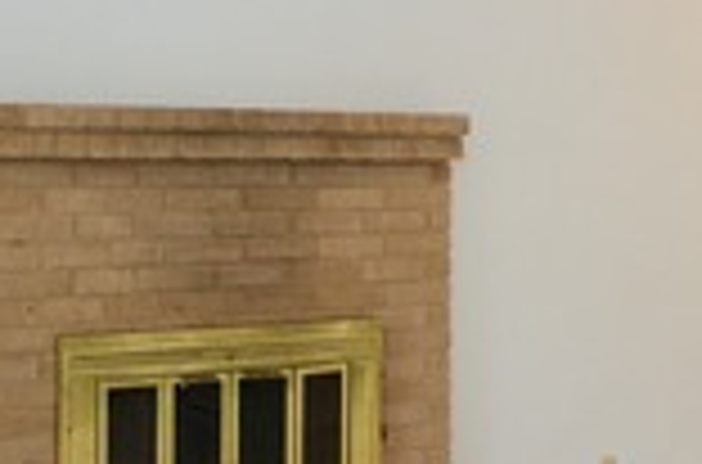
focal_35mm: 74
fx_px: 1439
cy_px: 108
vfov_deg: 18.2
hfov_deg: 27.2
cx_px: 490
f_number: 5.6
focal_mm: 12
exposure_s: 1/60
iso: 320
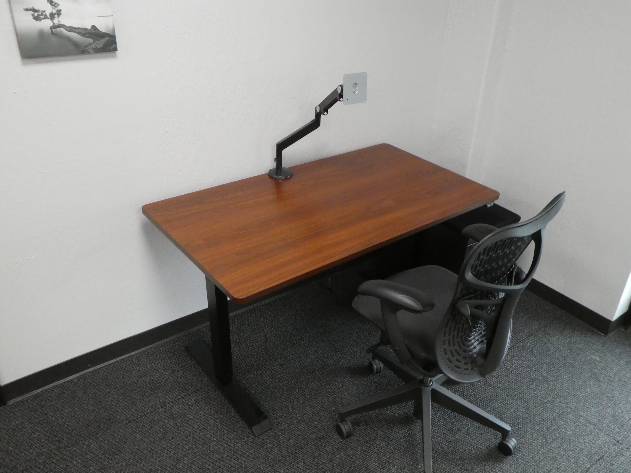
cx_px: 316
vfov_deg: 49.7
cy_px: 236
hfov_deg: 63.4
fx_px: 510
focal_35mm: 28
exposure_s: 1/60
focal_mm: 5
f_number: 3.5
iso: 1000
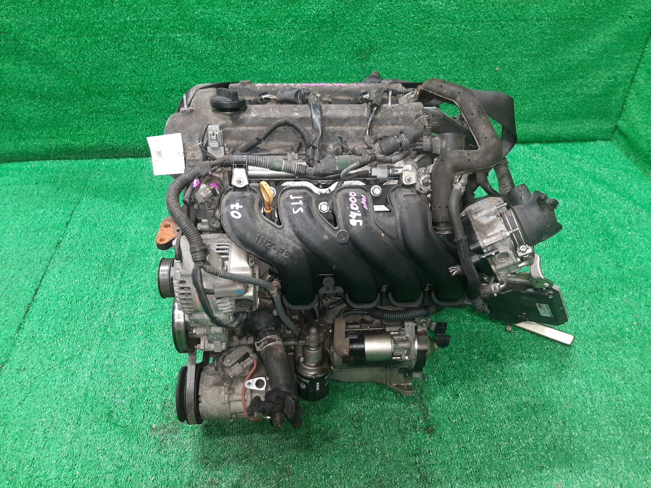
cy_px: 244
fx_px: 489
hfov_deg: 67.3
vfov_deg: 53.1
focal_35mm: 26
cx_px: 326
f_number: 1.7
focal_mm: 3.93
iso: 190
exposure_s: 1/50
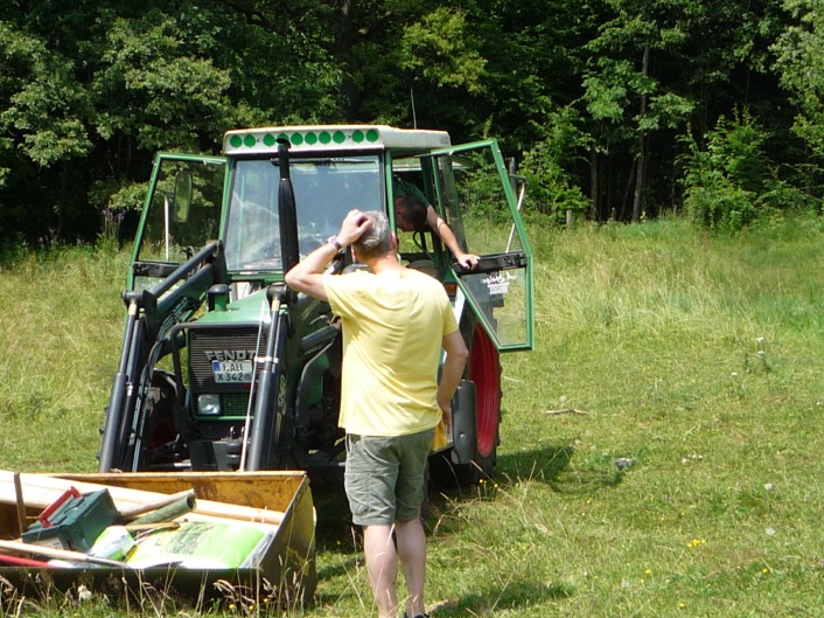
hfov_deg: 28.6
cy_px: 421
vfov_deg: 21.5
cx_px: 455
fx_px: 1618
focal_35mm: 68
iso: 100
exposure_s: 1/400
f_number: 4
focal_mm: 5.2
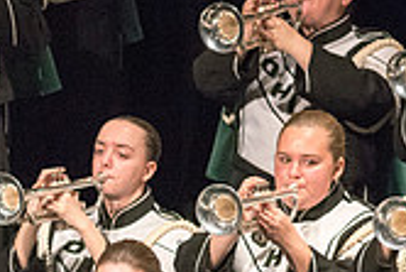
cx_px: -203
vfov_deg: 1.3
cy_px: 352
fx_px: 11807
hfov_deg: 2.0
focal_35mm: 1046
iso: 4000
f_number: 2.8
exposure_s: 1/500
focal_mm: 300
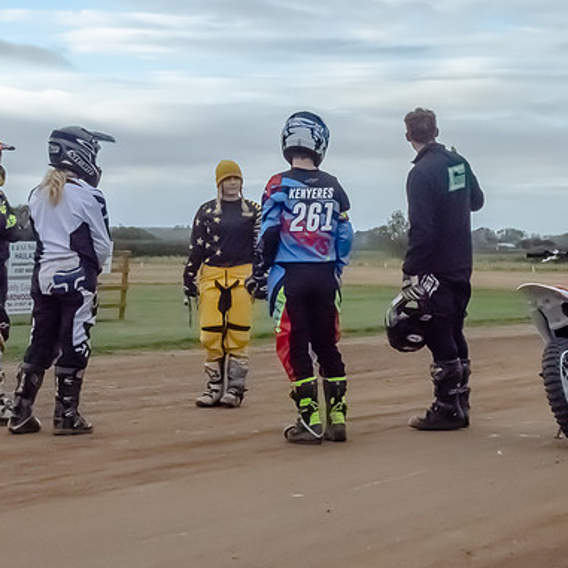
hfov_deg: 16.7
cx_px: 220
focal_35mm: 104
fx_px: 1931
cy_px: 292
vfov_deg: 16.7
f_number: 18
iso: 6400
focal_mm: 44
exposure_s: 1/1250
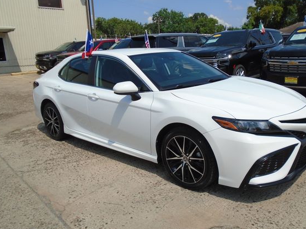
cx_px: 170
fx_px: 265
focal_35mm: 30
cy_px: 113
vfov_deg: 46.8
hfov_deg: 59.8
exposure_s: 1/320
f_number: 8
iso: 100
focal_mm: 4.6
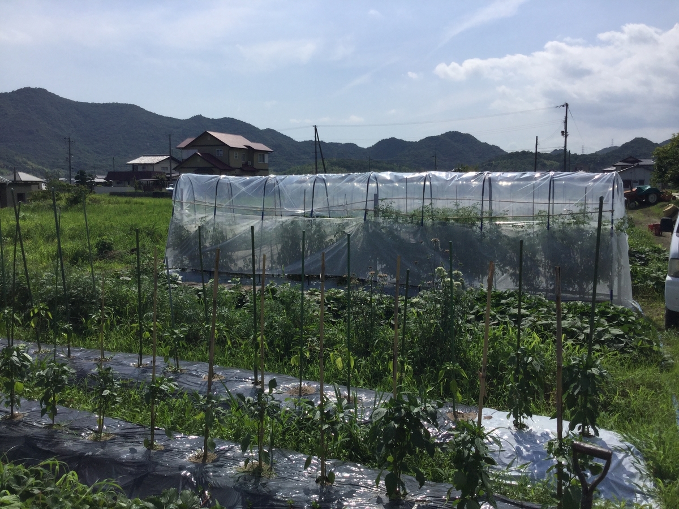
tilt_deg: -5.8
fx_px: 608
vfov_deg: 45.4
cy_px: 254
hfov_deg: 58.4
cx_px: 340
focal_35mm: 31
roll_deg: +0.5
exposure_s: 1/3401
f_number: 2.4
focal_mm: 3.3
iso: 25
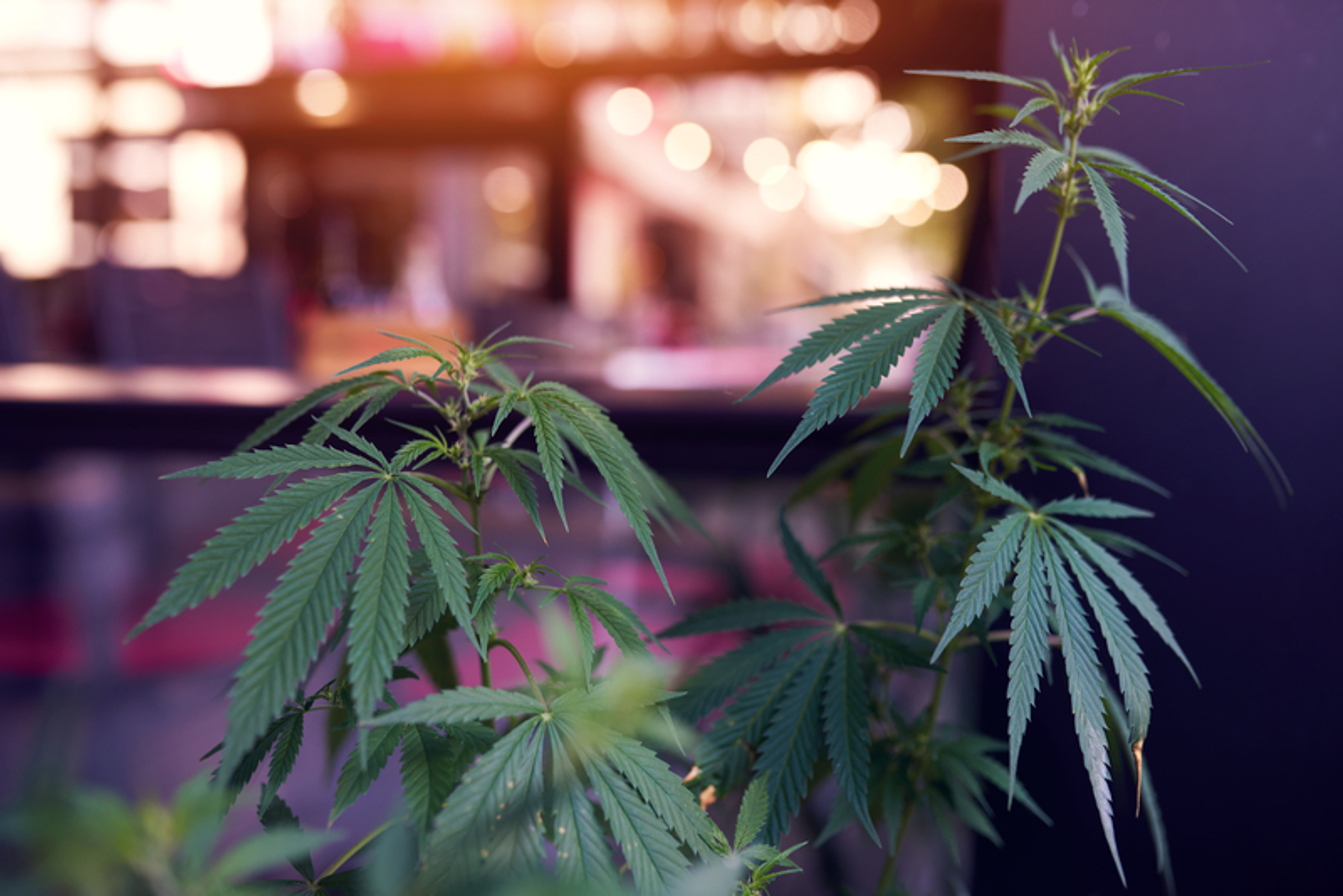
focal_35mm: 35
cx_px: 672
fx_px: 1306
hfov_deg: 54.4
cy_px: 448
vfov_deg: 37.9
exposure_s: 1/250
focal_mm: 35
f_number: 2.5
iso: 200
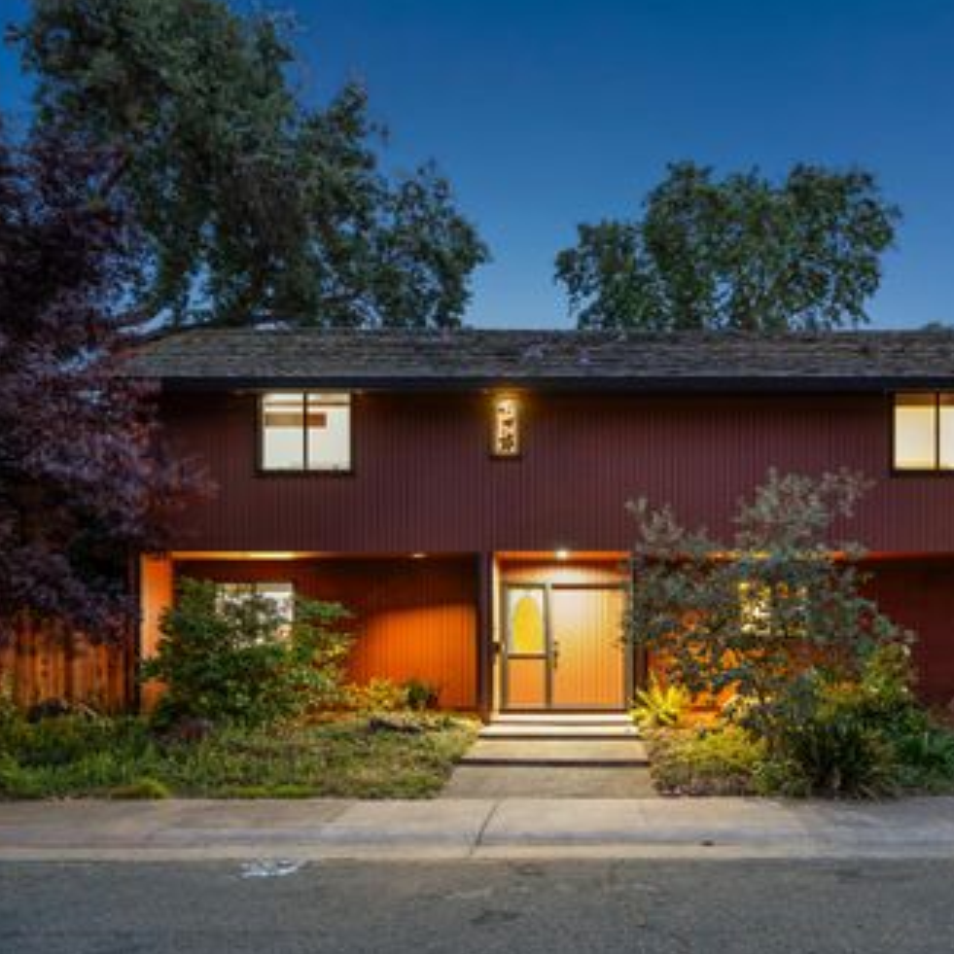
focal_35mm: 26
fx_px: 811
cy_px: 477
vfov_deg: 60.9
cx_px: 583
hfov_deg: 60.3
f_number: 5
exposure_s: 10
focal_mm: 20
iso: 200
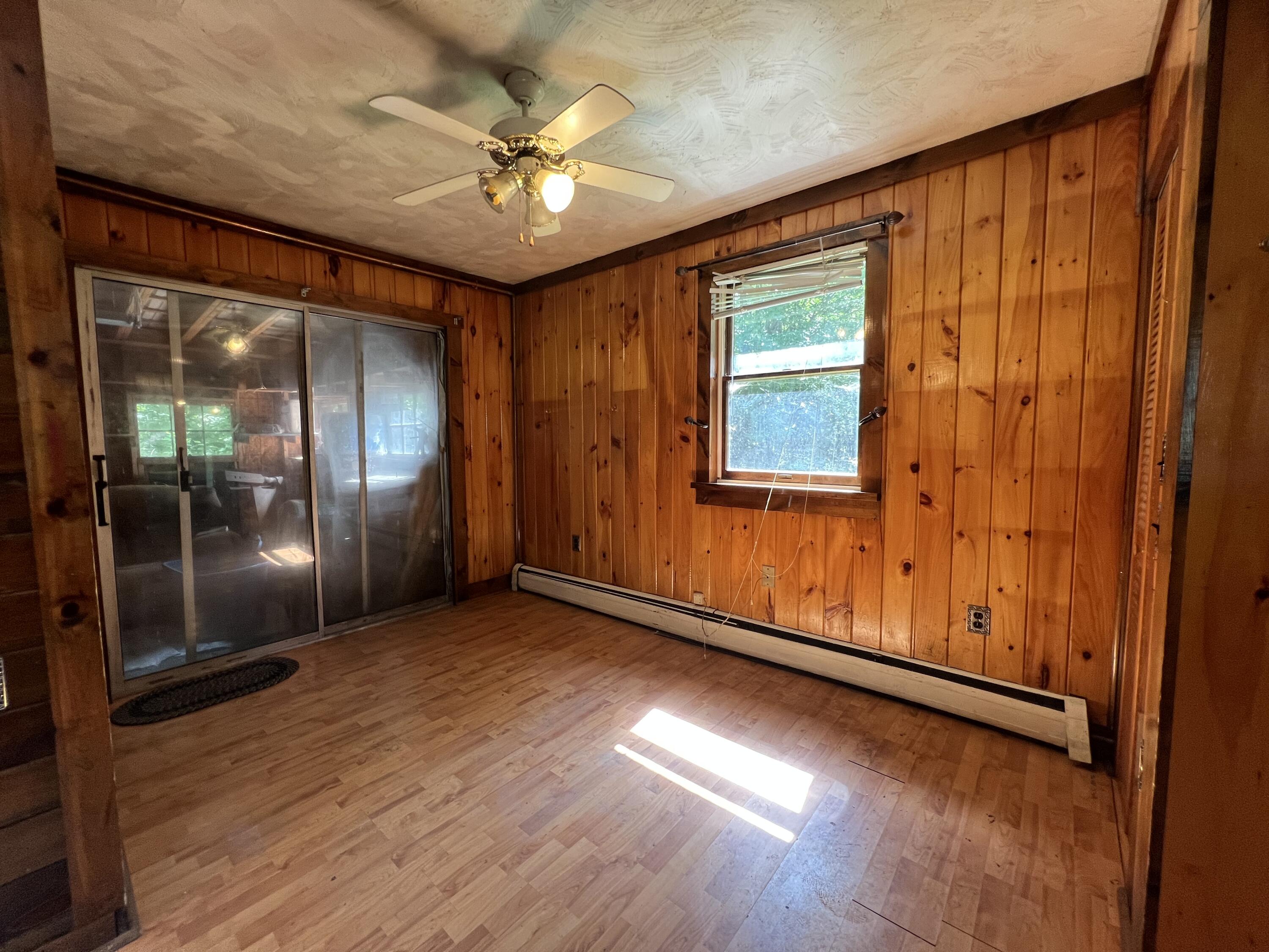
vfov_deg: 89.9
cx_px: 634
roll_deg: +0.8
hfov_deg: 106.2
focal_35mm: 13
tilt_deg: -4.5
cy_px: 476
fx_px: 477
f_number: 1.8
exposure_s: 1/60
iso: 160
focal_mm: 1.57
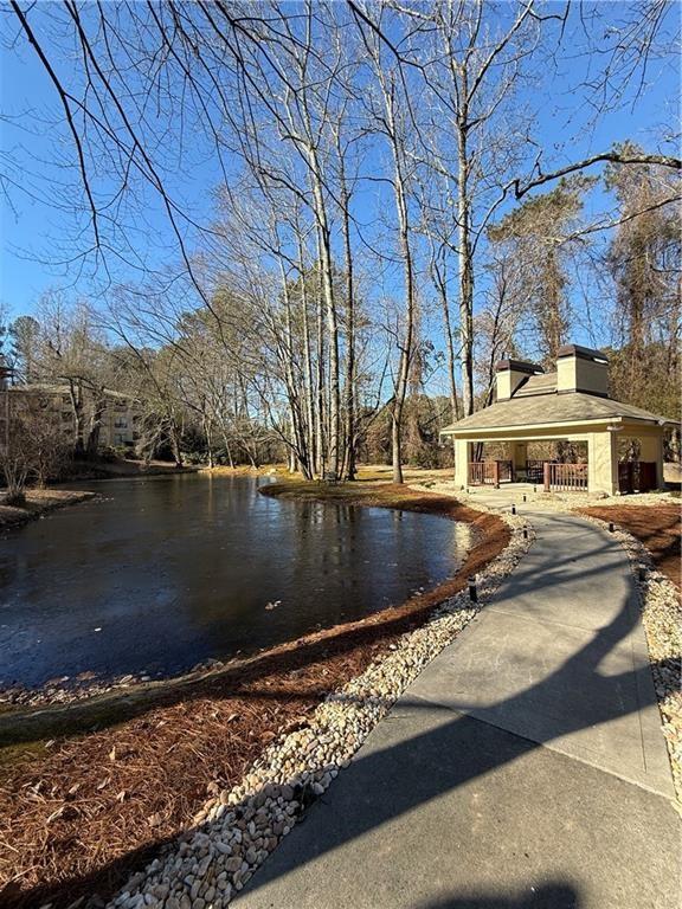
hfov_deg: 85.7
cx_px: 341
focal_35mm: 14
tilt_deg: -0.1
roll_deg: +1.4
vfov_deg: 102.1
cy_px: 454
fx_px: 368
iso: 50
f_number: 2.2
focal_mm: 2.22
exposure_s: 1/717
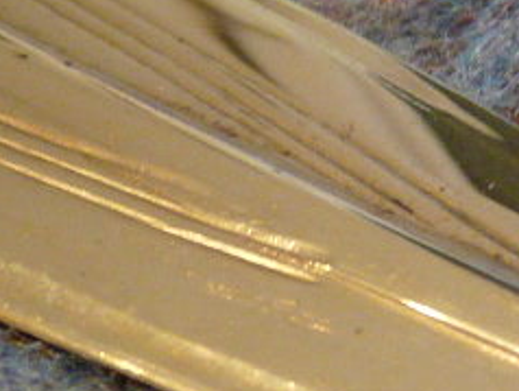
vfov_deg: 11.5
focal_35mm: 129
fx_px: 1936
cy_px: 282
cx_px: 486
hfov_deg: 15.1
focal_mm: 4.8
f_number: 2.8
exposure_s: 1/15
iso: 400
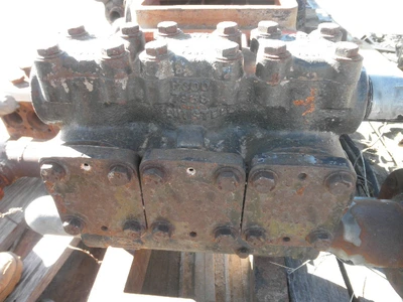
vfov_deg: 49.7
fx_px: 326
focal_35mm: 28
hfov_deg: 63.4
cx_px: 202
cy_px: 151
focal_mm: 5
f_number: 3
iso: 64
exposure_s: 1/60
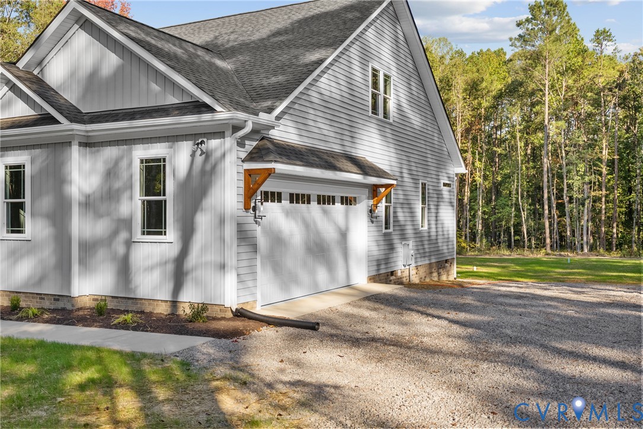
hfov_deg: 54.4
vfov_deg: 37.9
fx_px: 625
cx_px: 322
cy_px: 214
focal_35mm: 35
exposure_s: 1/125
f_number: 4
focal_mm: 35
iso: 125
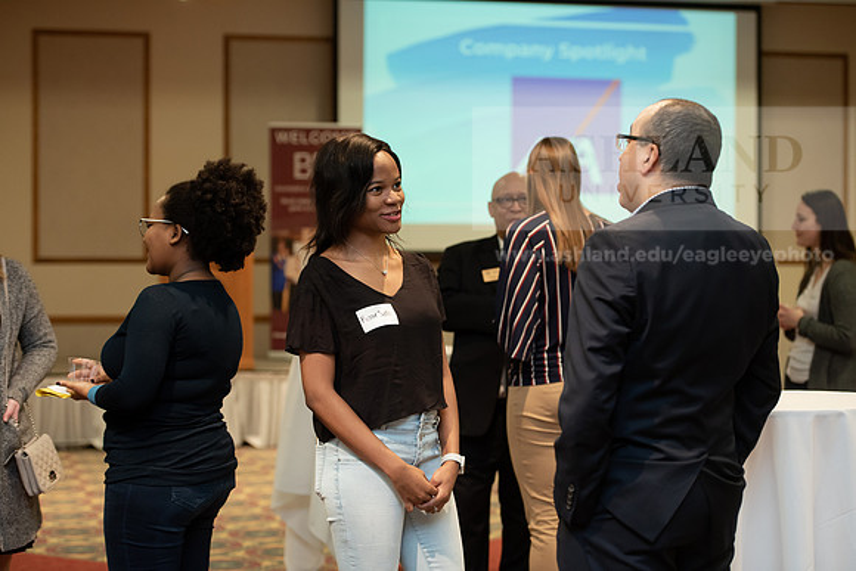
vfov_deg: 17.1
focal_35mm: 80
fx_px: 1903
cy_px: 286
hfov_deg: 25.4
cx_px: 428
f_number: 3.5
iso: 1600
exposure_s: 1/200
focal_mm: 80
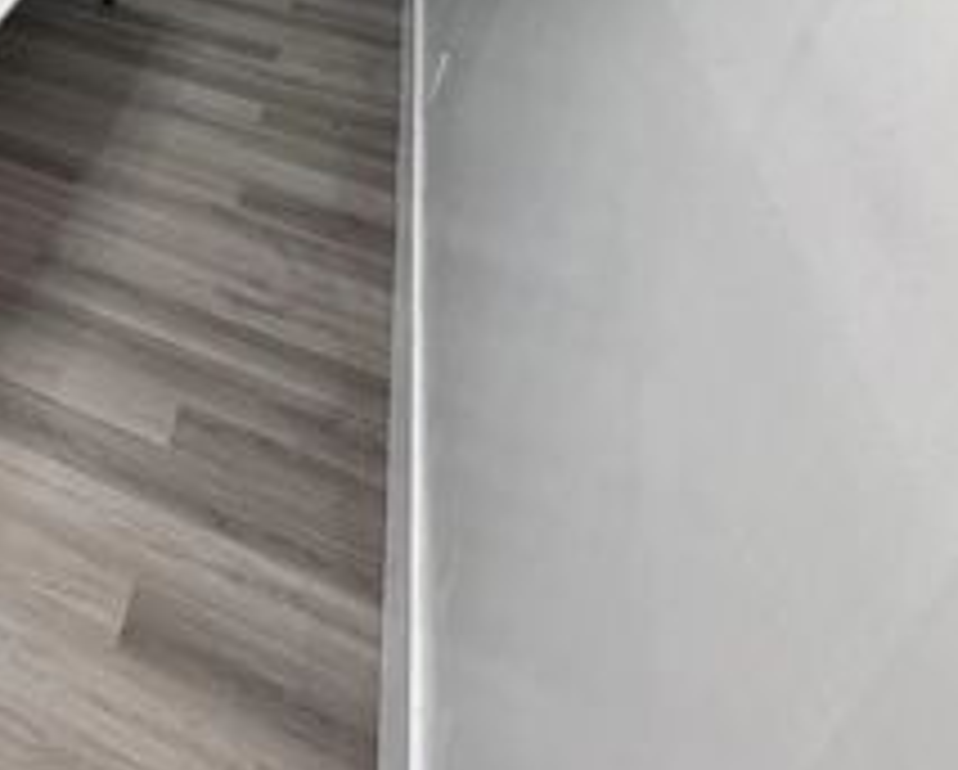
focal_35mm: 41
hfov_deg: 31.3
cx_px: -364
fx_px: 1164
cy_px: -50
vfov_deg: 32.7
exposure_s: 1/120
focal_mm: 2.22
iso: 80
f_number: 2.2
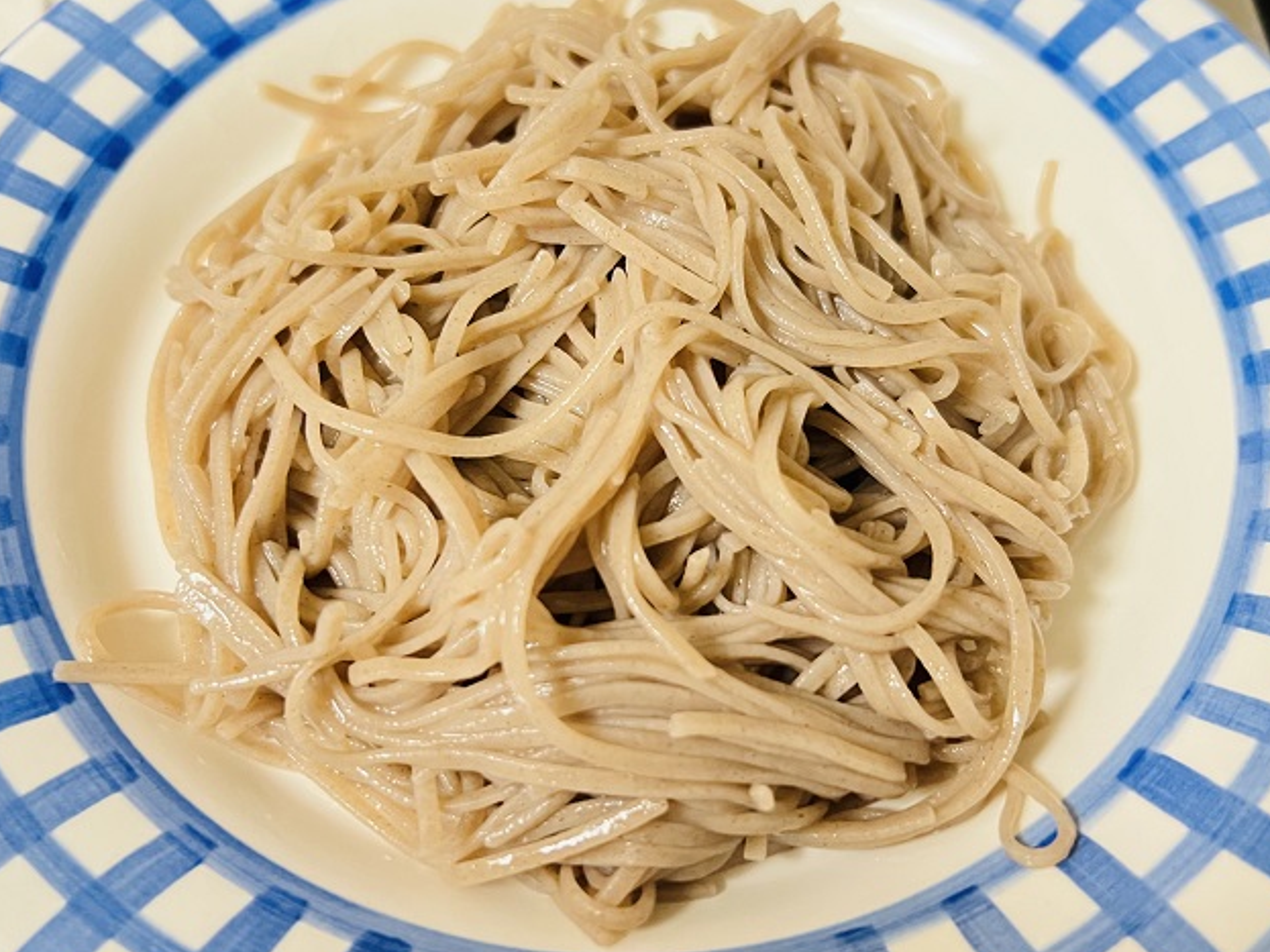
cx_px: 662
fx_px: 1247
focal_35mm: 34
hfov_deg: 53.9
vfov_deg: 41.8
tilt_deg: -61.0
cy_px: 458
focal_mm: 5.7
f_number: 1.5
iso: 800
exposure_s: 1/25
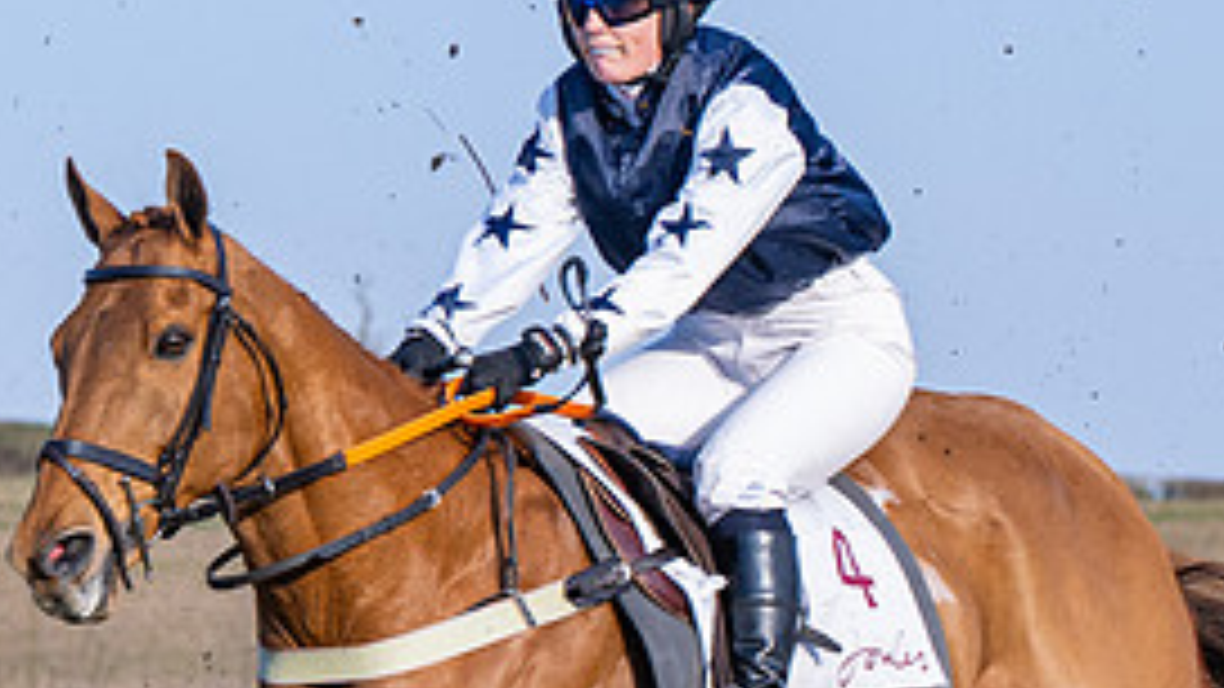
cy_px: 722
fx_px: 11457
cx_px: -890
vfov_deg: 3.4
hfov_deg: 6.0
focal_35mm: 353
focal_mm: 70
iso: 250
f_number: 4
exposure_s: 1/1600
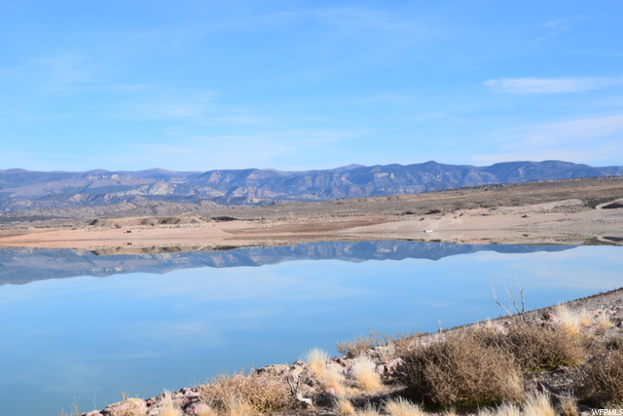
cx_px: 312
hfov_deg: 33.4
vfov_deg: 22.6
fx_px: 1039
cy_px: 208
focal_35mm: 60
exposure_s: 1/500
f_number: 11
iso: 400
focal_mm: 40
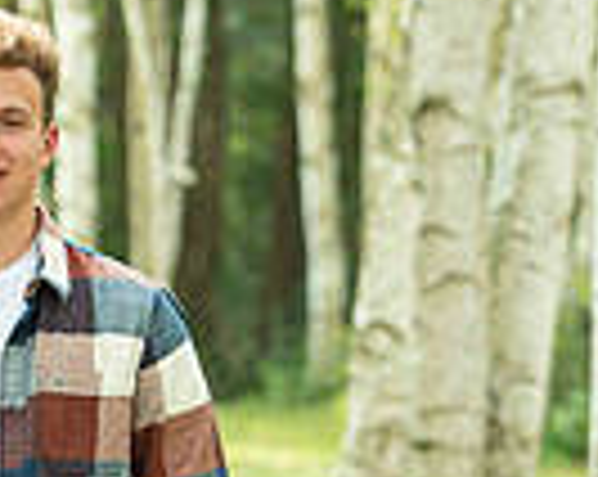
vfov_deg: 4.2
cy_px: 619
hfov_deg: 5.2
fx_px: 6521
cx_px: 148
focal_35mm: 369
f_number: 3.2
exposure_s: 1/200
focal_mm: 90
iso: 400
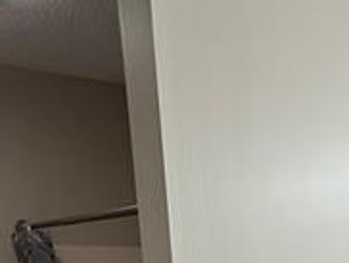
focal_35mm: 59
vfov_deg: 17.4
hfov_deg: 32.1
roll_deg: +1.0
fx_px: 596
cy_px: 534
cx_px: 259
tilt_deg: -23.7
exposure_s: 1/120
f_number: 2.2
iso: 160
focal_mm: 2.22
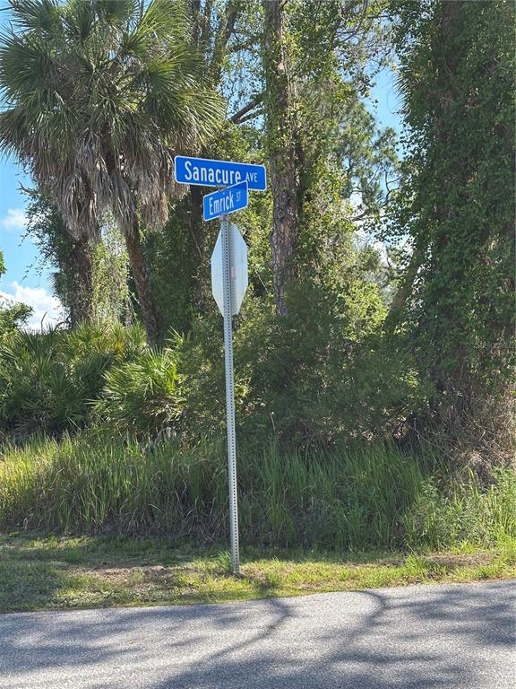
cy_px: 344
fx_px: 954
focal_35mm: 48
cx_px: 258
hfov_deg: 30.3
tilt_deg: +2.4
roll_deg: +1.3
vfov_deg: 39.7
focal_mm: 6.86
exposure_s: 1/797
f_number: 1.78
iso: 64
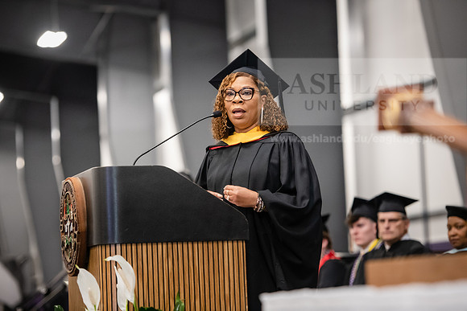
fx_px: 1752
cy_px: 156
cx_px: 234
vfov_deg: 10.2
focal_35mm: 135
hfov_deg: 15.2
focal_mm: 135
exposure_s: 1/200
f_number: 3.2
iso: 3200
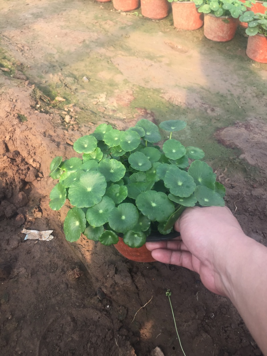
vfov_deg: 61.7
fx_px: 298
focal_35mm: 29
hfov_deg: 48.2
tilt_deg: -45.2
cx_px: 134
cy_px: 178
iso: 32
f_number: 2.2
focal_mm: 4.15
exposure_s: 1/250
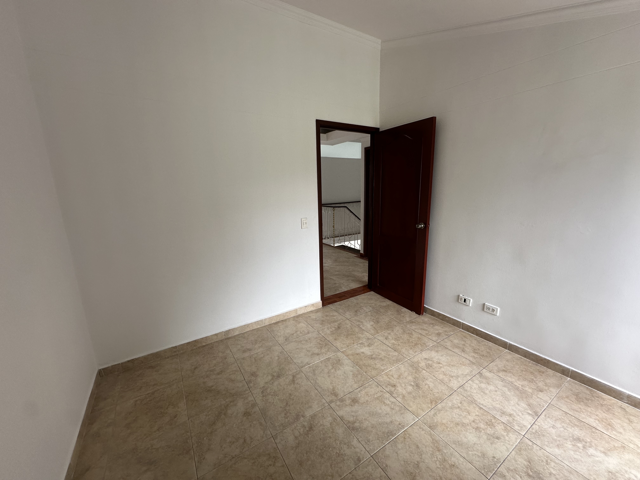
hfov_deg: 102.1
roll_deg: +1.6
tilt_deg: -11.0
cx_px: 320
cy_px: 240
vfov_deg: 85.7
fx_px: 259
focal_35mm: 14
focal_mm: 2.22
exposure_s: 1/99
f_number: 2.2
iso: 100
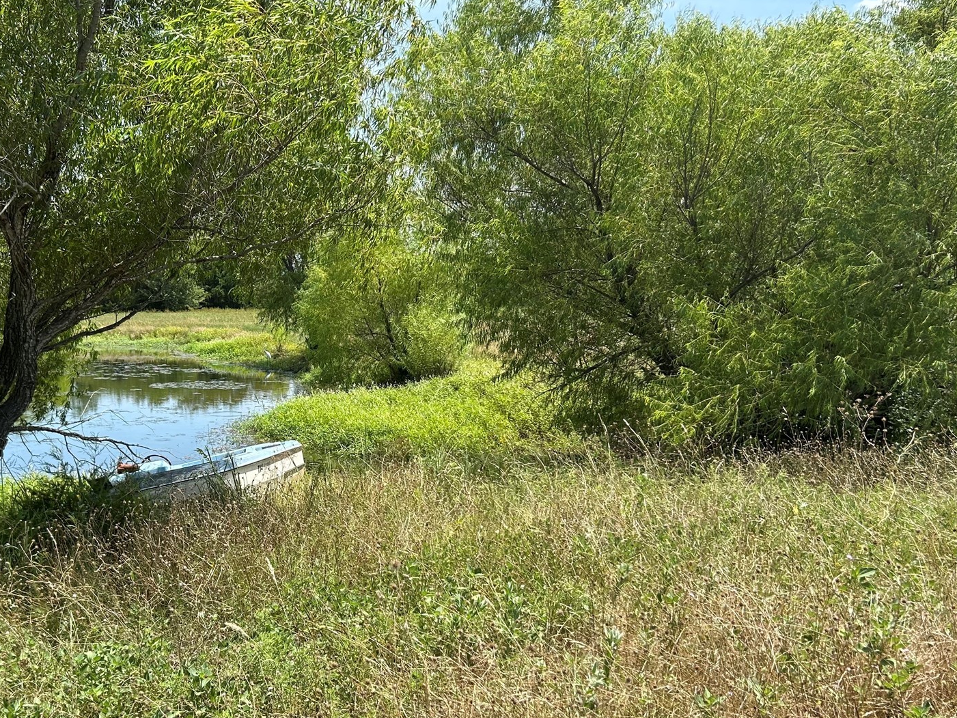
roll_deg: -0.4
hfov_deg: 48.2
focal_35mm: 38
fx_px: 1051
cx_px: 319
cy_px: 432
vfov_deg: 37.6
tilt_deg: -8.9
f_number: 1.5
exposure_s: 1/1575
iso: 50
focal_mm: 5.7
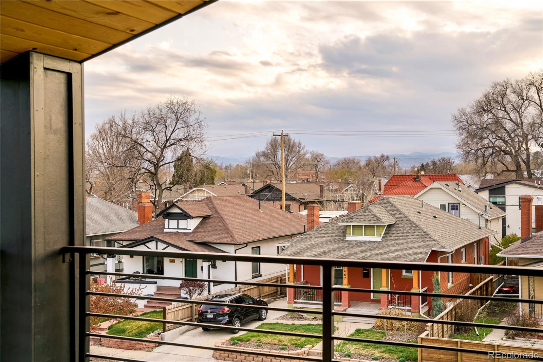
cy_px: 181
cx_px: 272
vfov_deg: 27.8
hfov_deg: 40.8
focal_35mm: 48
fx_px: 730
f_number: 9
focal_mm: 48.4
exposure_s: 1/30
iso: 100
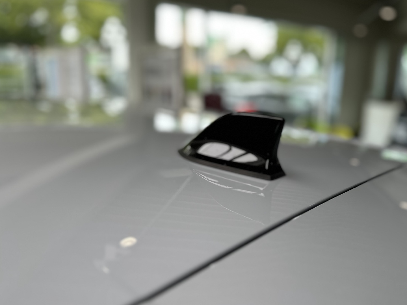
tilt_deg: -10.9
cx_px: 231
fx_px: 353
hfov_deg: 59.7
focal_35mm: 30
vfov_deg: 46.8
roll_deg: -0.9
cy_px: 163
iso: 64
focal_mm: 6.86
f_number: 1.78
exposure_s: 1/167
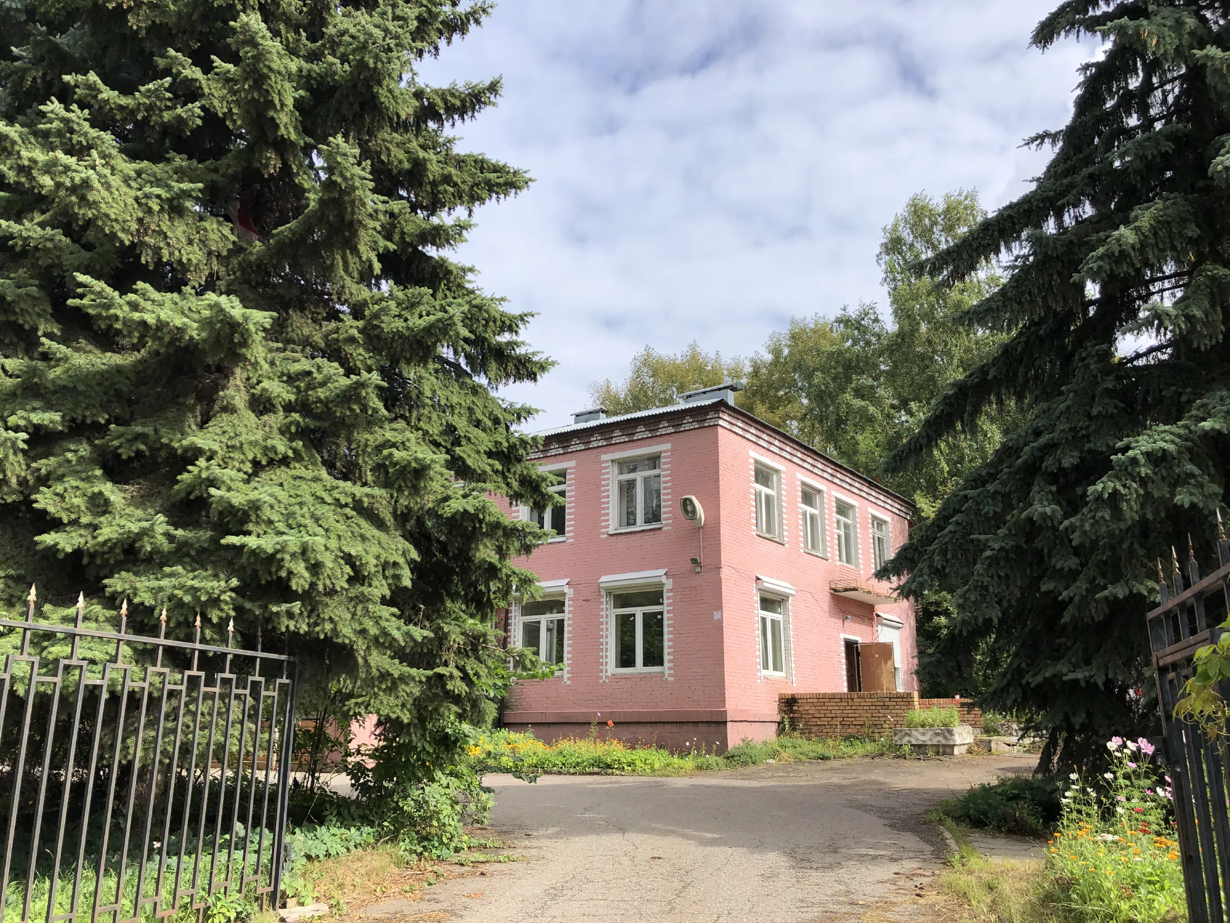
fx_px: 995
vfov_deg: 49.7
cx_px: 615
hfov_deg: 63.4
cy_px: 462
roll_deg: +0.3
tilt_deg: +15.1
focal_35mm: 28
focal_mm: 4
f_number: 1.8
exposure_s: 1/1736
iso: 20
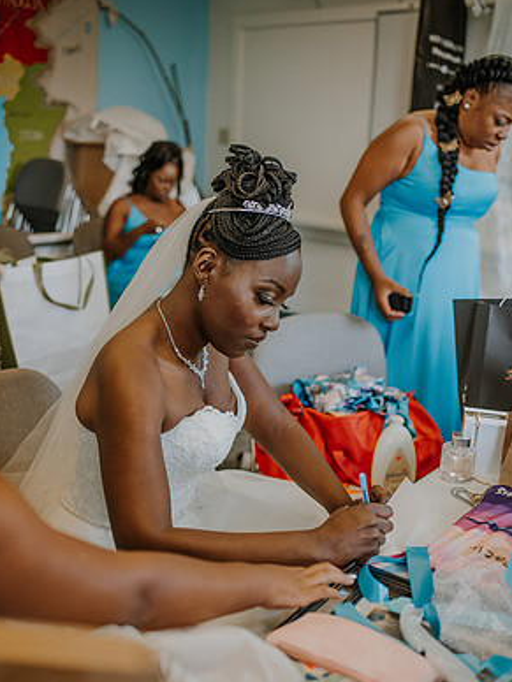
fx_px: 769
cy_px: 388
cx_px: 255
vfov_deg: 47.7
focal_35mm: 39
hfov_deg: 36.8
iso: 2200
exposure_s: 1/1000
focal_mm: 35
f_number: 2.2
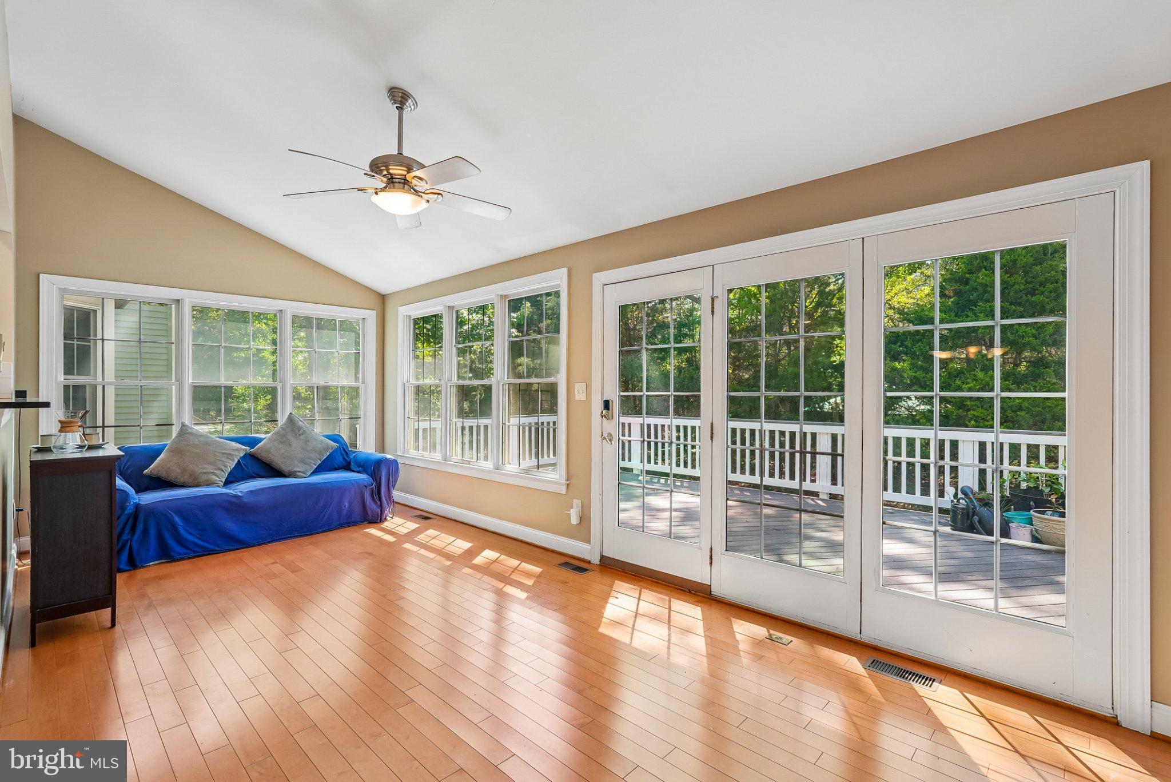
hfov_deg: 96.7
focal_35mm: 16
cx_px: 586
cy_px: 391
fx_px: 521
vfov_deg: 73.8
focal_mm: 16
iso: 100
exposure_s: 1/5
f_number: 8
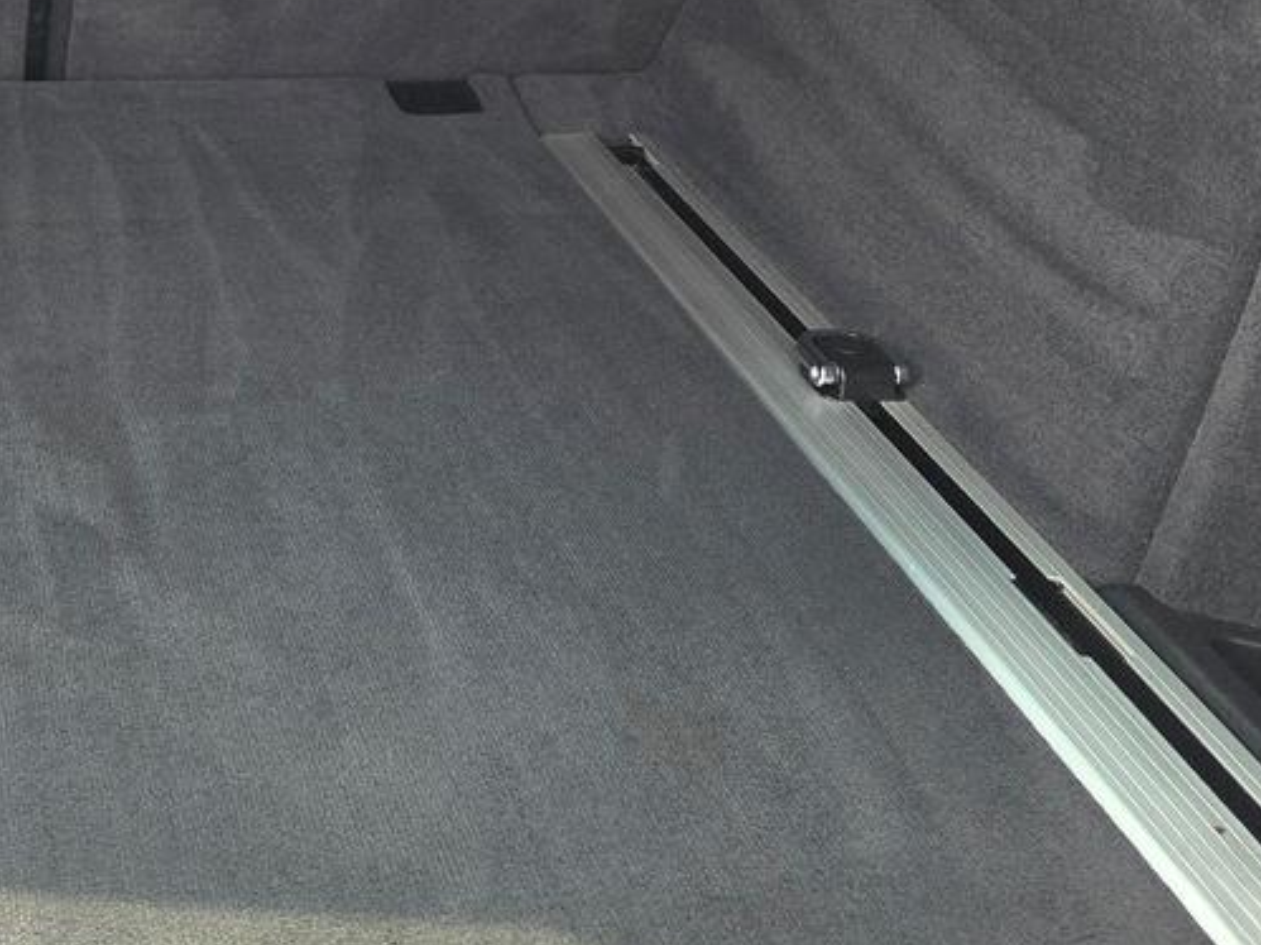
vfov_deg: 24.2
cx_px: -167
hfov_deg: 29.2
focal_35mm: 59
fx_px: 2149
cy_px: 121
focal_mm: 6.3
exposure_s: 1/359
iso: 50
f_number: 1.7
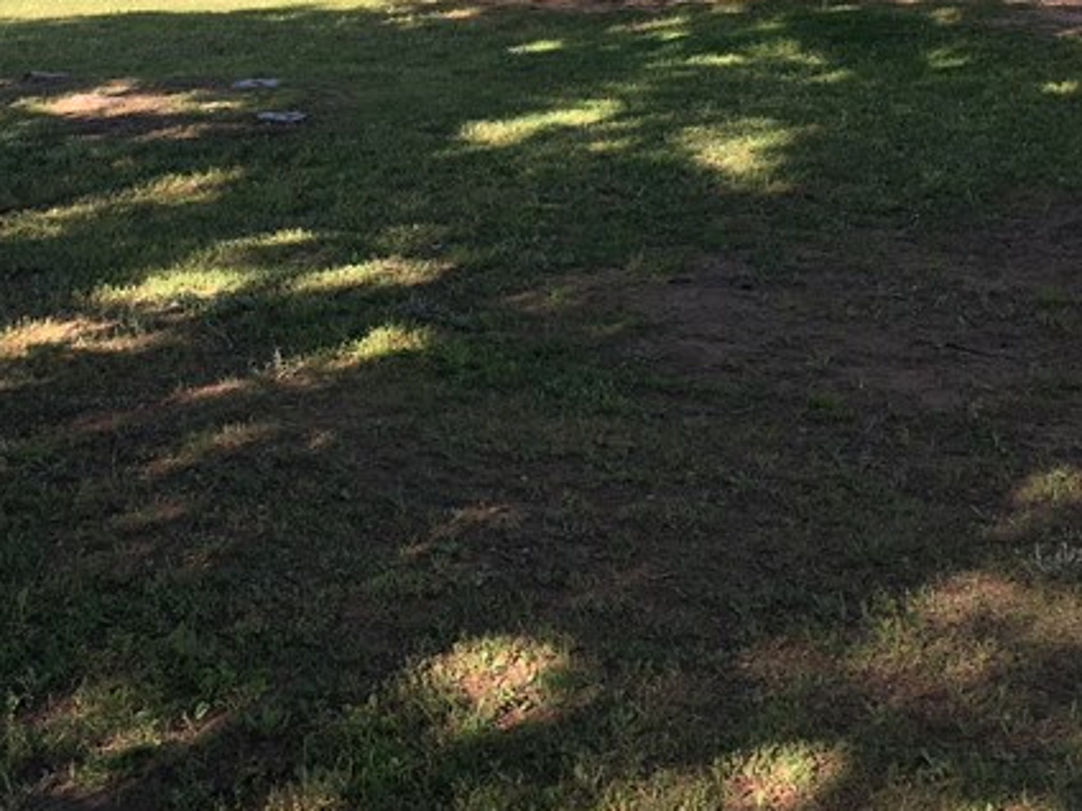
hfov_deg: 27.7
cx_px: 398
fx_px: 2188
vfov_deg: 20.3
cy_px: 0
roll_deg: -0.2
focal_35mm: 70
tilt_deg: -6.0
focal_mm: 4.15
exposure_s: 1/291
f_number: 2.2
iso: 25
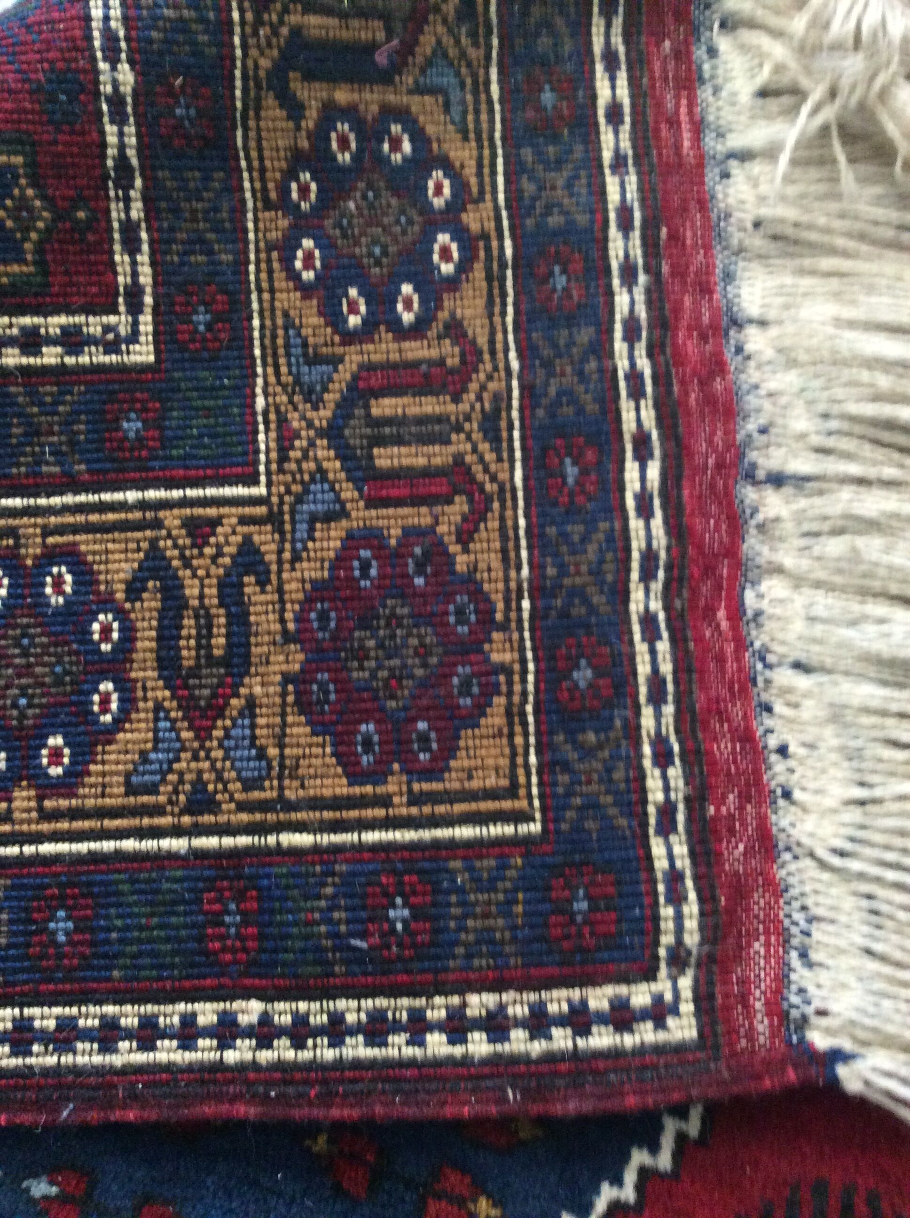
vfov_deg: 56.9
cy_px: 609
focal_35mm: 32
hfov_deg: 44.1
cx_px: 455
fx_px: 1125
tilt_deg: -77.5
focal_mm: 3.3
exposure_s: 1/25
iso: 250
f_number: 2.4
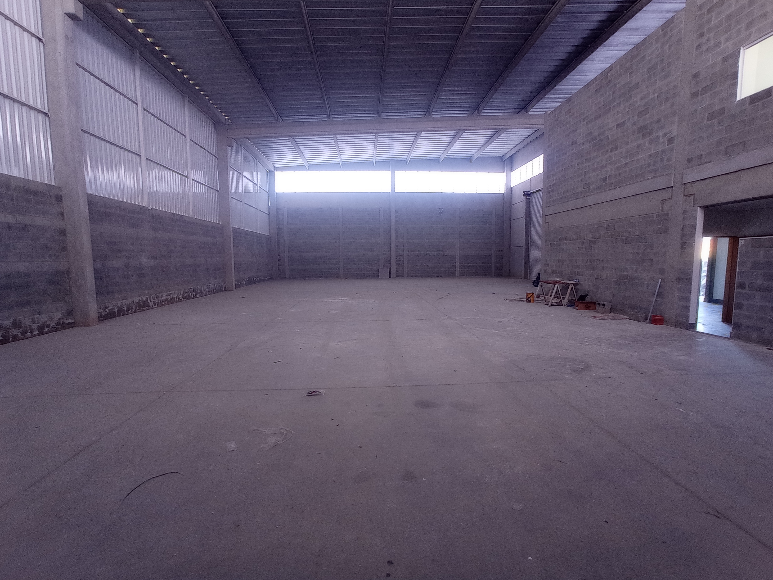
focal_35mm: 28
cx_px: 386
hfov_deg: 63.4
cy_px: 290
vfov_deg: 49.7
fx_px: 625
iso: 233
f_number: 2.2
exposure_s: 1/30
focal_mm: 1.65
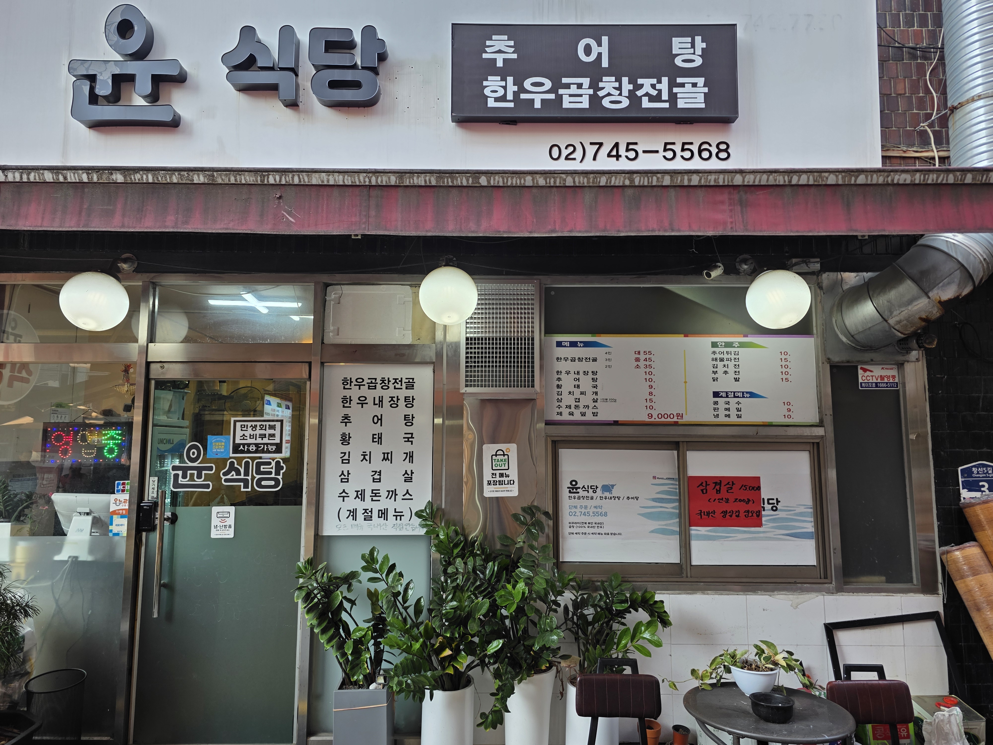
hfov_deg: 73.9
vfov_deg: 58.9
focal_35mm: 23
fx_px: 660
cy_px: 372
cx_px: 496
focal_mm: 6.3
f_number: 1.7
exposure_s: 1/120
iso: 16
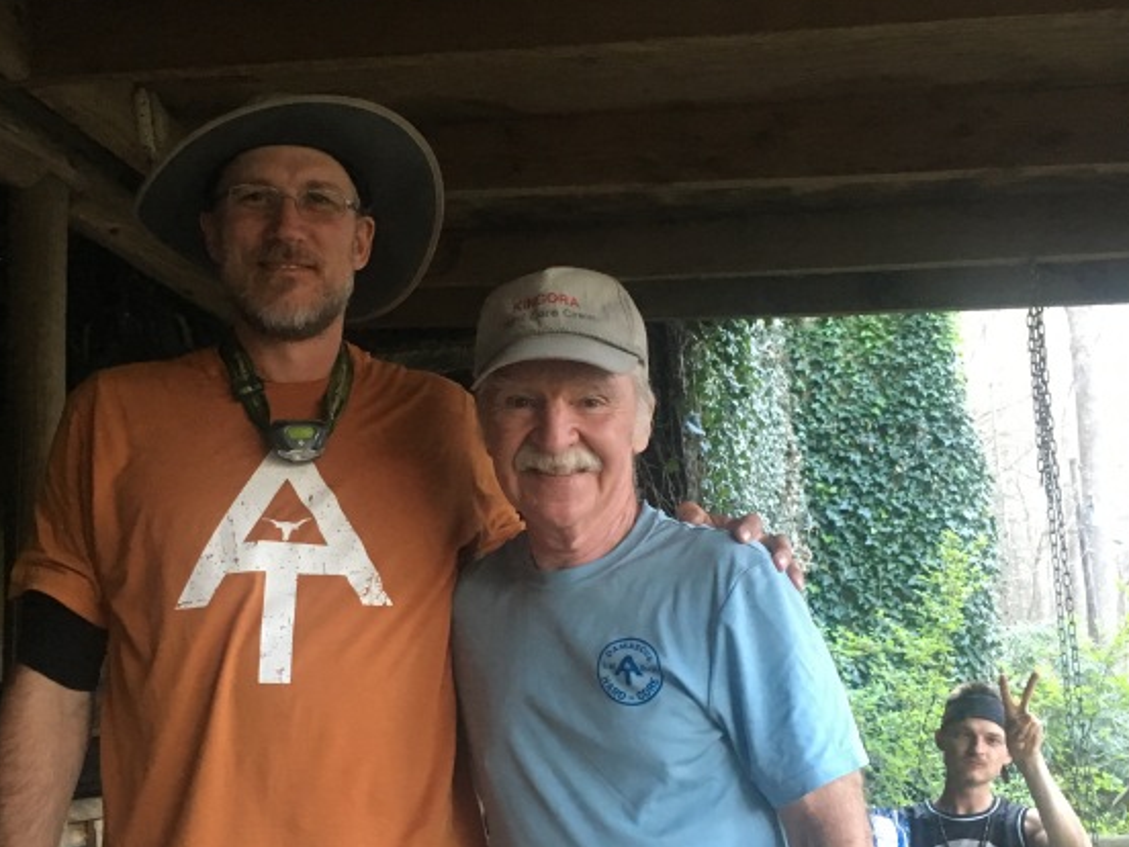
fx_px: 1370
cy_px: 583
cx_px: 505
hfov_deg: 44.7
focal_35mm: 42
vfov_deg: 34.0
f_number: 2.2
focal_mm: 4.15
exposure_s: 1/30
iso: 200
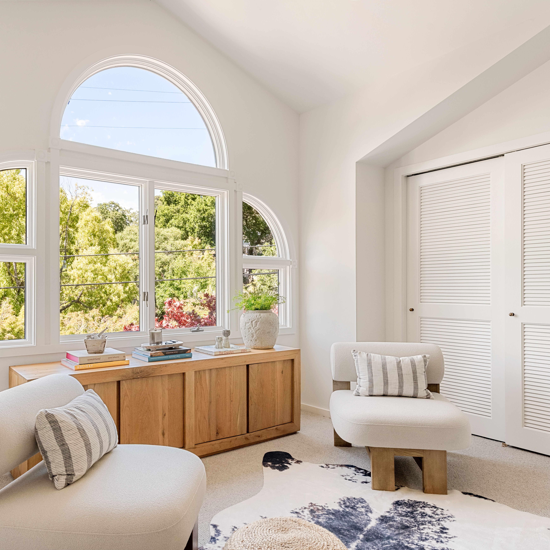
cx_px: 201
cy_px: 267
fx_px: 449
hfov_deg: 61.9
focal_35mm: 25
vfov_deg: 62.9
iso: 800
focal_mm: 19
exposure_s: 1/40
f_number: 9
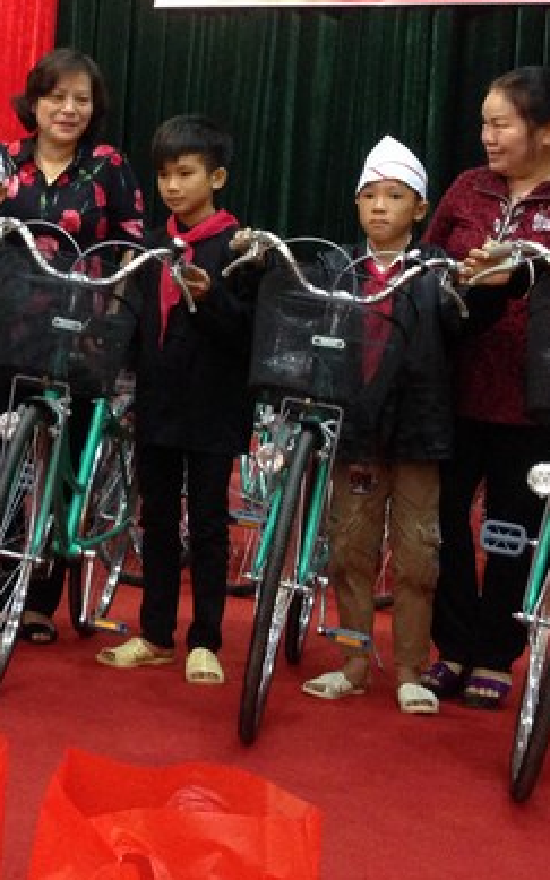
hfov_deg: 17.5
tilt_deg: -1.4
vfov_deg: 28.6
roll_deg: -2.1
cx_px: -50
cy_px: 378
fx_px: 1727
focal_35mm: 72
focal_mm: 4.12
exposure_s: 1/20
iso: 250
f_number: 2.4
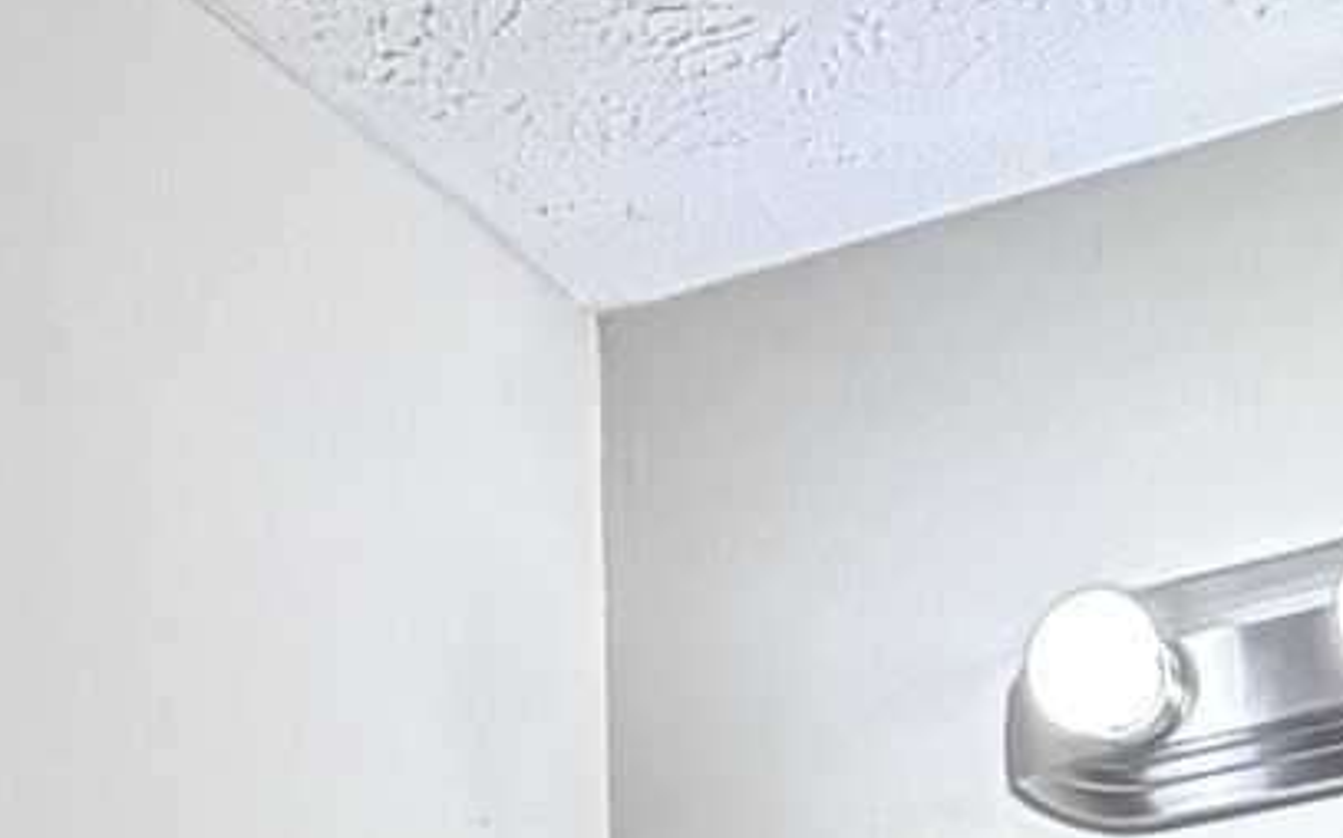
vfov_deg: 9.0
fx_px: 4098
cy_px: 2676
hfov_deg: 18.4
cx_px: 205
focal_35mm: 112
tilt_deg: -8.1
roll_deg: +2.4
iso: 200
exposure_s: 1/120
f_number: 2.2
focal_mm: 2.22
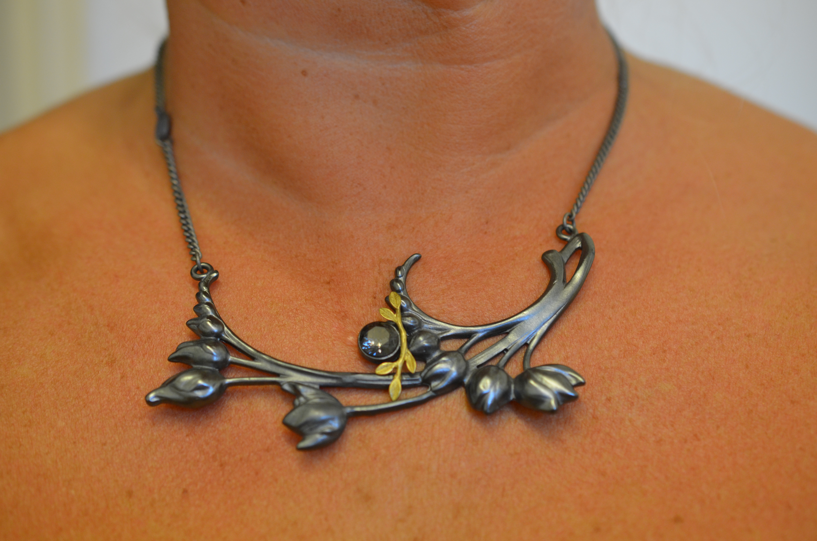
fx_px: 1359
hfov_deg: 33.5
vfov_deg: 22.5
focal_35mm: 60
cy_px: 270
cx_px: 408
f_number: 4
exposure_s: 1/60
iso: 640
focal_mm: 40
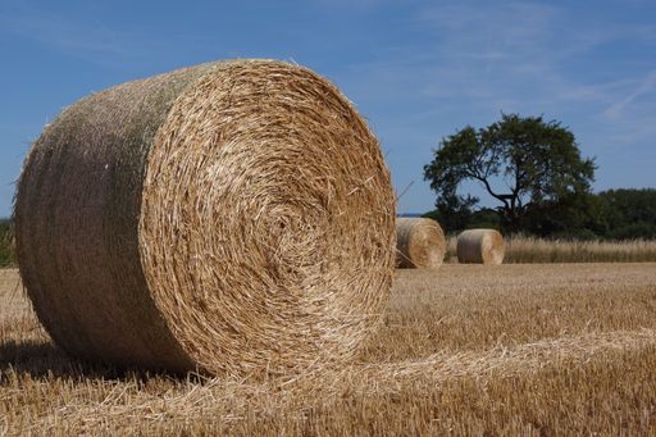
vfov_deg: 20.1
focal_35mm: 68
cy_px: 218
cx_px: 328
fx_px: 1230
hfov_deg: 29.9
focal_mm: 45
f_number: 9
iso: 100
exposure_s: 1/640
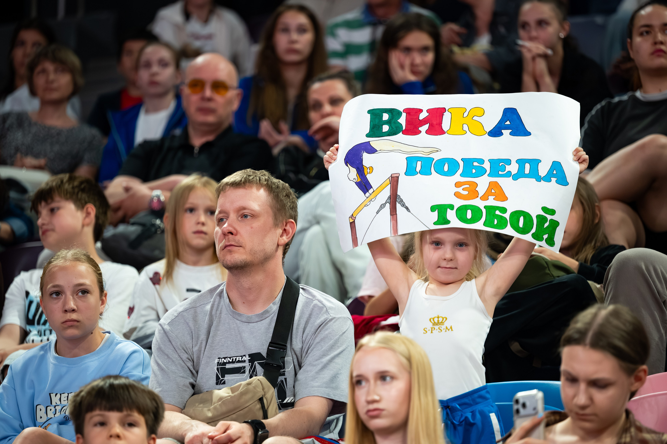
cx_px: 334
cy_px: 222
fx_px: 2962
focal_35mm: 160
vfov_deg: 8.6
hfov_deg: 12.8
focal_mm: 160
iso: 3200
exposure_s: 1/800
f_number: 2.8
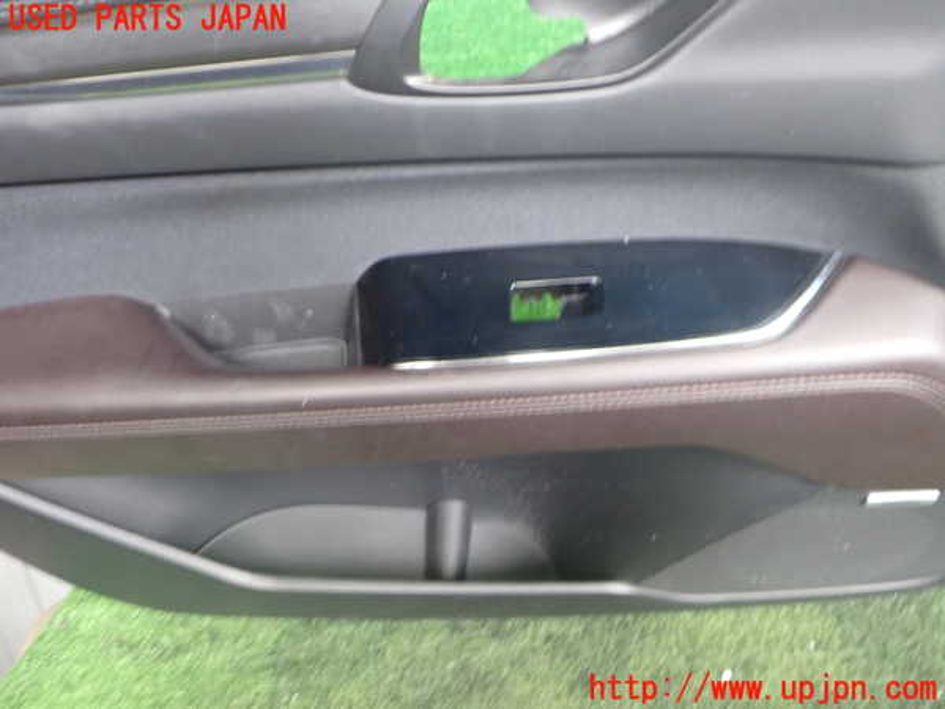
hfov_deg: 60.0
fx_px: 819
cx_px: 472
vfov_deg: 46.8
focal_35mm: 30
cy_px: 354
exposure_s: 1/30
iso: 320
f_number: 2.3
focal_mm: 5.4
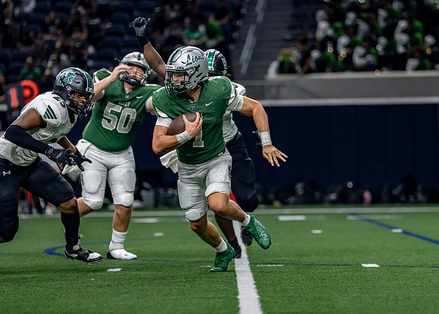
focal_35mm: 239
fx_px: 2974
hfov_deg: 8.4
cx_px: 225
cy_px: 140
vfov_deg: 6.0
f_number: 2.8
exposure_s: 1/1000
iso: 1250
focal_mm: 170
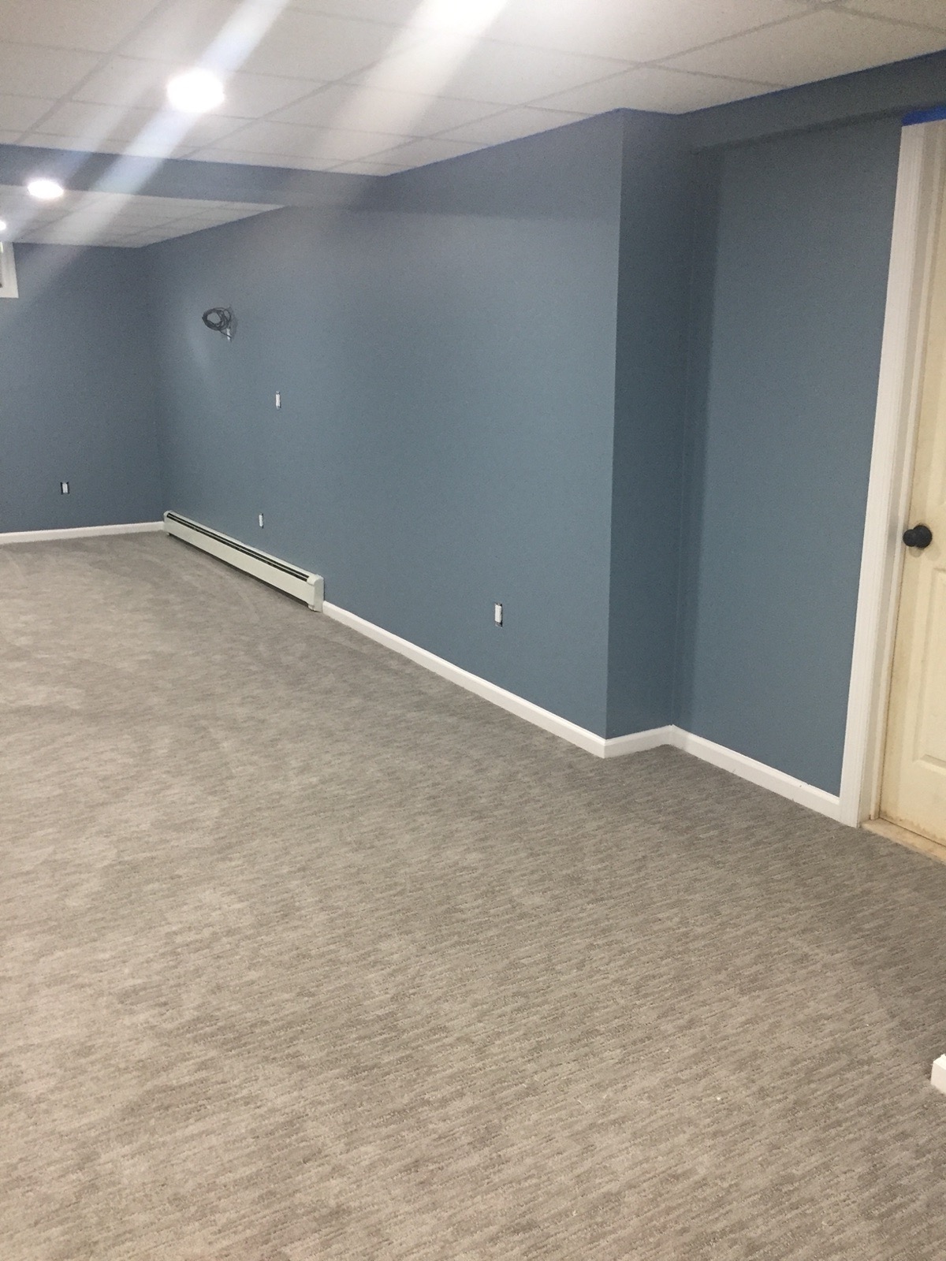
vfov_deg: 61.7
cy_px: 630
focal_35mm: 29
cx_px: 473
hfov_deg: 48.2
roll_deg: -0.2
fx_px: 1057
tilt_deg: -11.5
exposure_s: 1/30
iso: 160
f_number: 2.2
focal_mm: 4.15
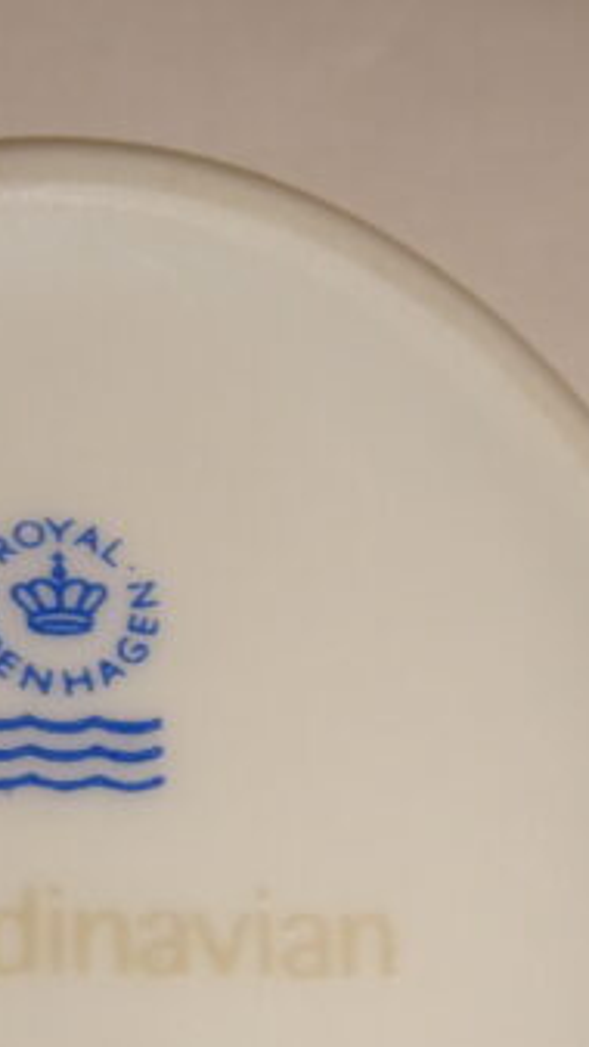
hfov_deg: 11.6
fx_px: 2861
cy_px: 864
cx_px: 16
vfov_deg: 20.5
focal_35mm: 103
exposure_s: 1/40
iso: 80
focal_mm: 6.8
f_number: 4
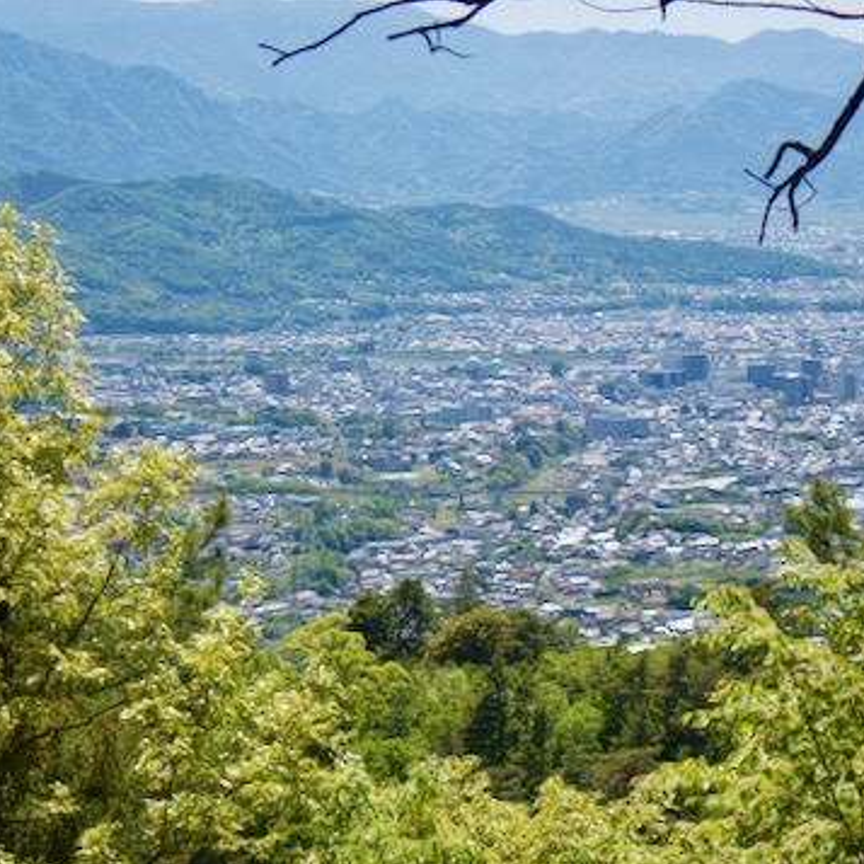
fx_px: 3360
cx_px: 566
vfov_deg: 14.7
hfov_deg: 14.6
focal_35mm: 119
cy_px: 433
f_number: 6.3
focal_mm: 18
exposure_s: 1/250
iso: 100
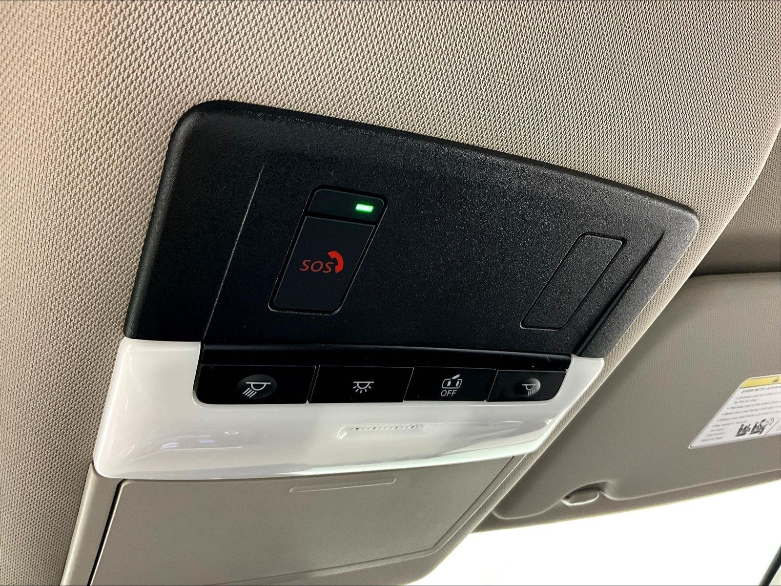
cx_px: 390
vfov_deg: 48.2
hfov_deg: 61.7
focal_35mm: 29
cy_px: 293
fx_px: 654
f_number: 1.8
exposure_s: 1/48
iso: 320
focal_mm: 3
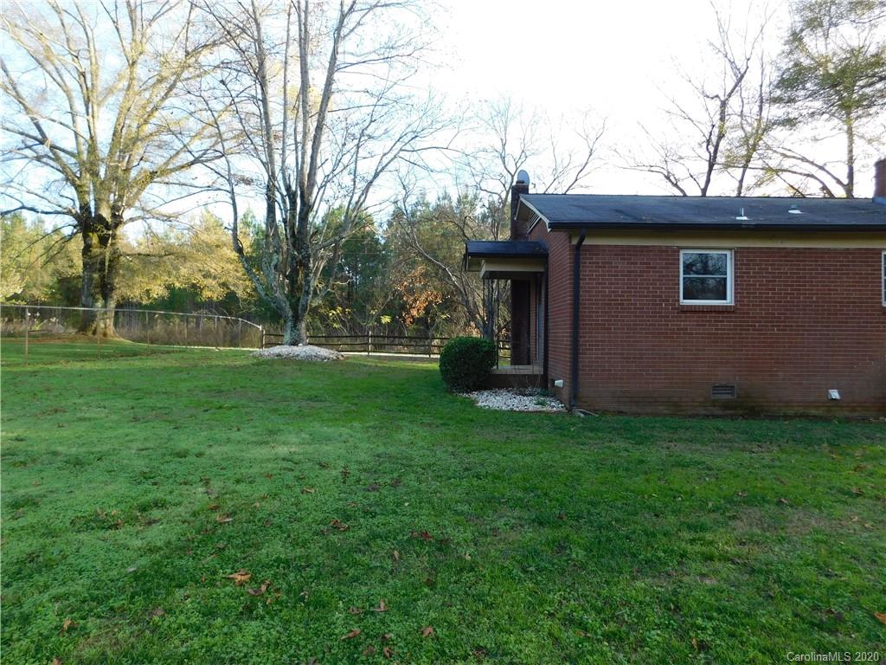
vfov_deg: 58.9
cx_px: 443
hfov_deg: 73.9
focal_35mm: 23
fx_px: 589
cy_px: 332
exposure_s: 1/200
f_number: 3
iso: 125
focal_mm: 4
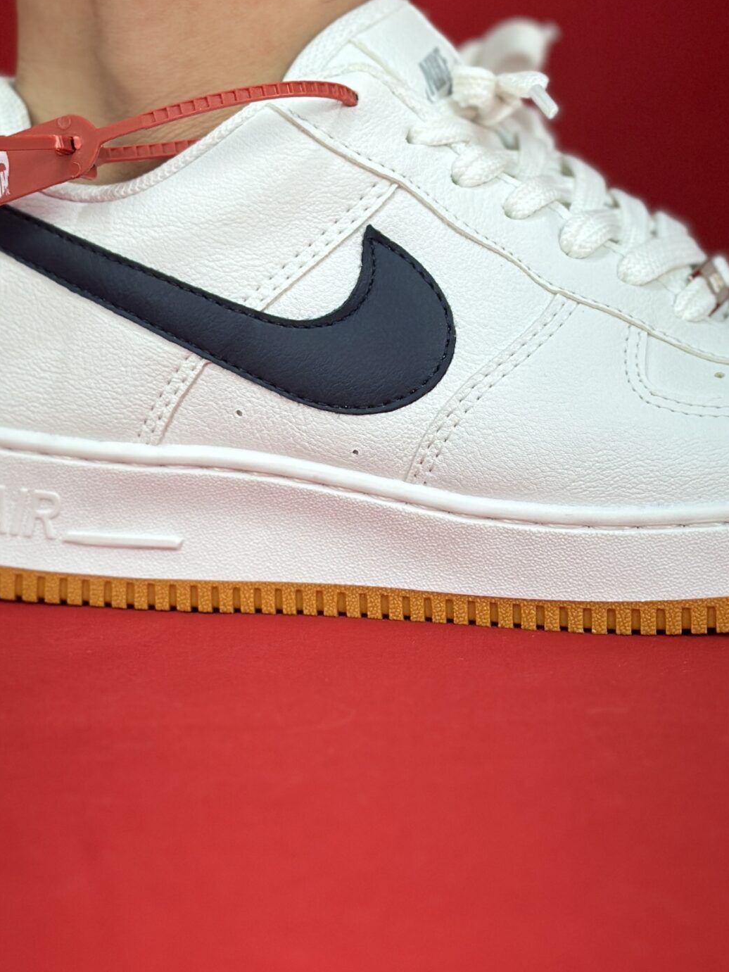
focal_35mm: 89
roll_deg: -0.1
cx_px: 449
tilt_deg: -6.7
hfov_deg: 16.6
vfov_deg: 21.9
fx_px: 2499
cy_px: 340
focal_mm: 6.86
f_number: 1.78
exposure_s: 1/210
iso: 80
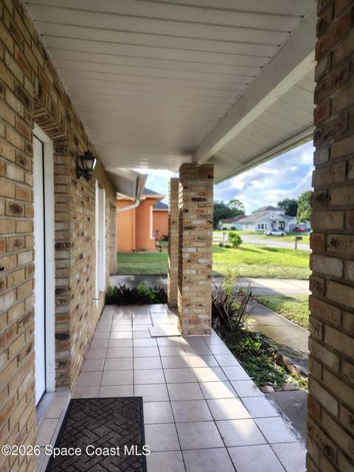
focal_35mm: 24
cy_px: 236
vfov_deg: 71.6
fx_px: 327
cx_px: 177
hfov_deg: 56.8
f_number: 1.8
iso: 100
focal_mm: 5.56
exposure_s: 1/269
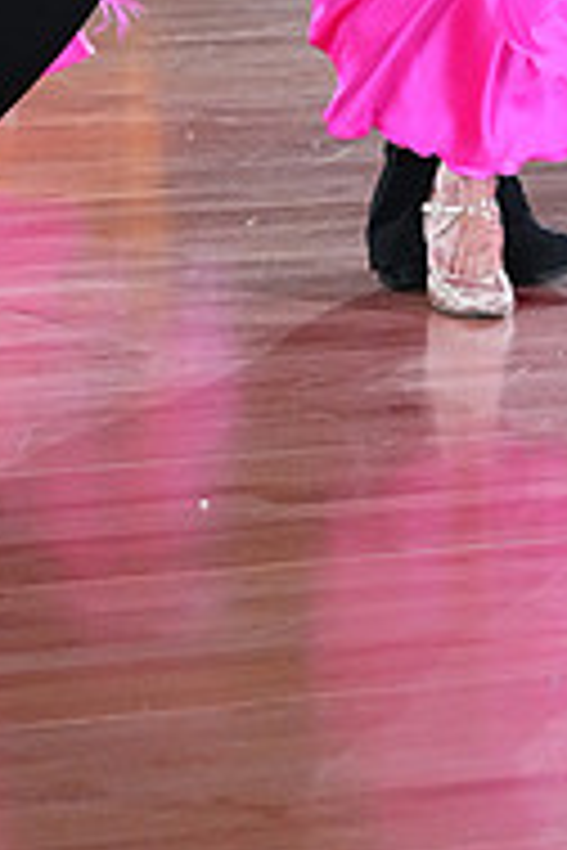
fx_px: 6969
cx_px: 331
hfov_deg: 4.7
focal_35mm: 295
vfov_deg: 6.9
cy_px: -432
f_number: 5
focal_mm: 96
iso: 5000
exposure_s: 1/400
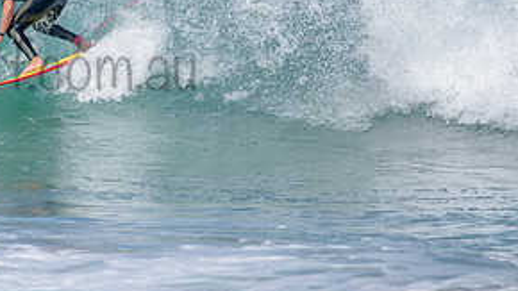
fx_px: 14364
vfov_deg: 1.2
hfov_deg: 2.1
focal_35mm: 1046
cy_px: 49
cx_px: 7
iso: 160
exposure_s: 1/2000
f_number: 5.6
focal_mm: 500
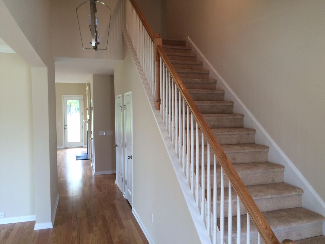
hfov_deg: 61.7
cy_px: 122
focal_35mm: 29
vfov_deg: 48.2
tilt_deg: -5.4
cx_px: 162
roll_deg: +0.9
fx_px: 272
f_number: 2.2
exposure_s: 1/30
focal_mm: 4.15
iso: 40
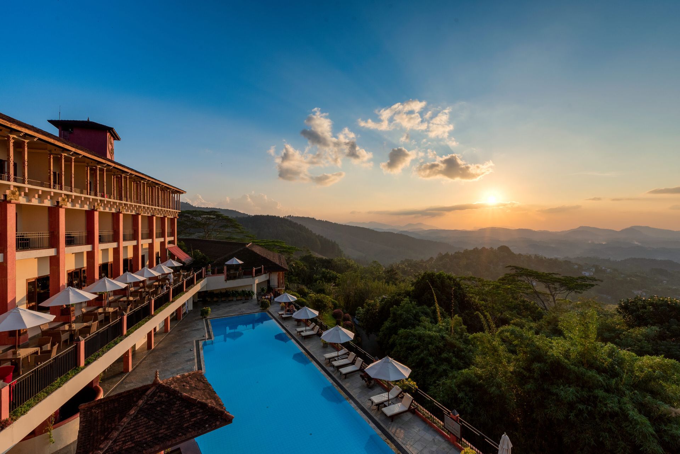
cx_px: 340
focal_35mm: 15
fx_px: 283
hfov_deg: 100.4
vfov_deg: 77.4
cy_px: 227
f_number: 11
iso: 200
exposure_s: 1/125
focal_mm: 15
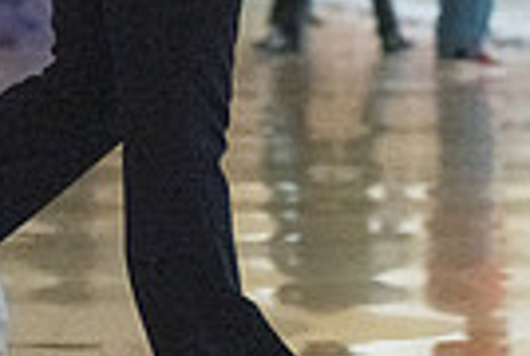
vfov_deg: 3.5
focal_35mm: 389
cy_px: -330
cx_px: 198
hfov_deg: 5.3
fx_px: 5740
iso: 10000
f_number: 4
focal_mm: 90
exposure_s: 1/1000
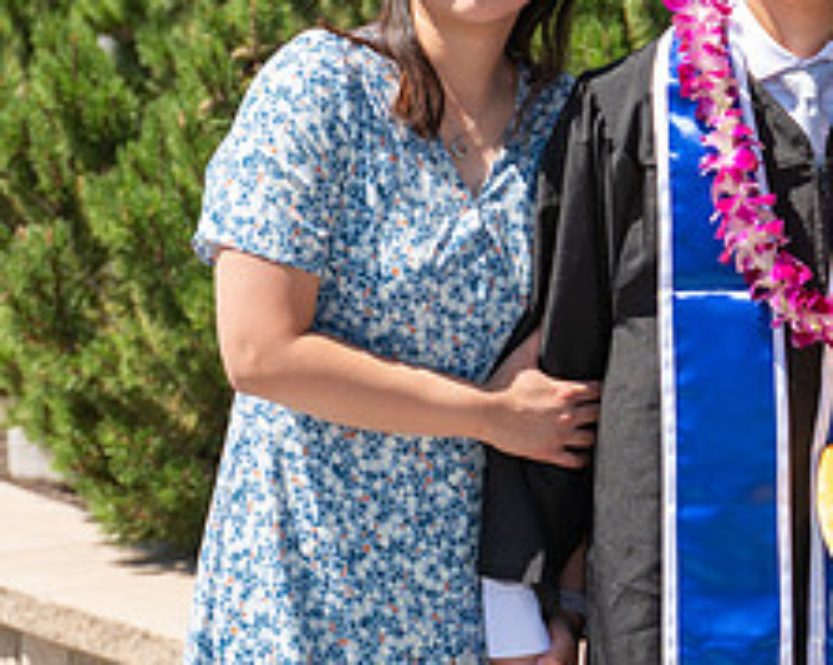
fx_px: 3596
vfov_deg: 10.6
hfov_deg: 13.0
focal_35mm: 146
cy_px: 258
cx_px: 857
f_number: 2.8
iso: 100
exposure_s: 1/640
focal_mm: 48
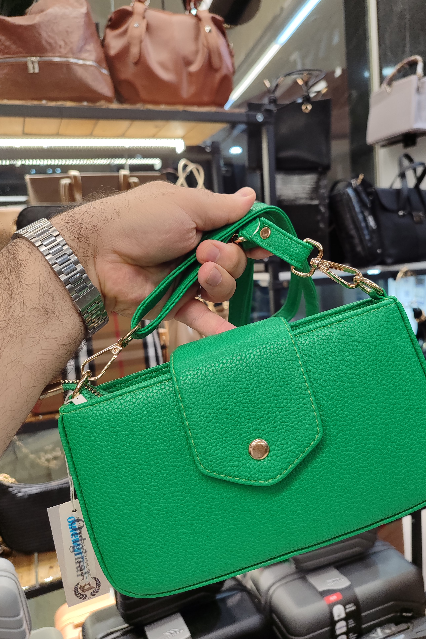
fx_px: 479
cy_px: 323
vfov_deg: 67.4
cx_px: 243
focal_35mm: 27
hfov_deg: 47.8
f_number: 1.89
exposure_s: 1/100
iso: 66
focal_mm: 5.95
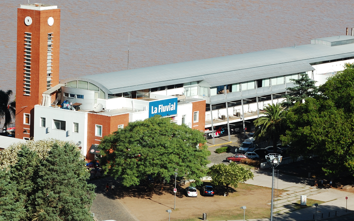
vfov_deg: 6.8
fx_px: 1862
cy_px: 105
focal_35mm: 193
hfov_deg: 10.9
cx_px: 174
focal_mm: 100
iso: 200
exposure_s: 1/160
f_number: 16
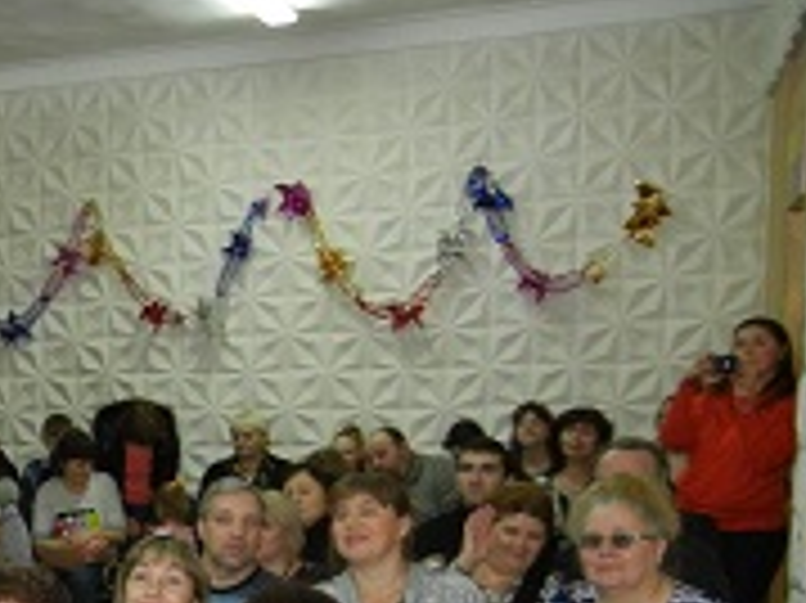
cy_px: 594
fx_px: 1559
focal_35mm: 67
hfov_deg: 26.7
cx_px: -81
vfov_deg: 21.2
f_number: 3.5
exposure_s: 1/30
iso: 478
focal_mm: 5.4
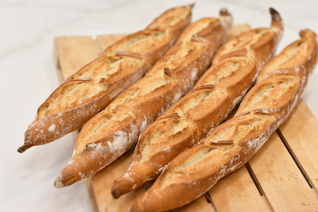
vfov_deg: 18.2
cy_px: 106
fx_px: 662
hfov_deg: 27.0
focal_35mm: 75
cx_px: 159
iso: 400
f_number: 2.8
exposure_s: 1/250
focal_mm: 50
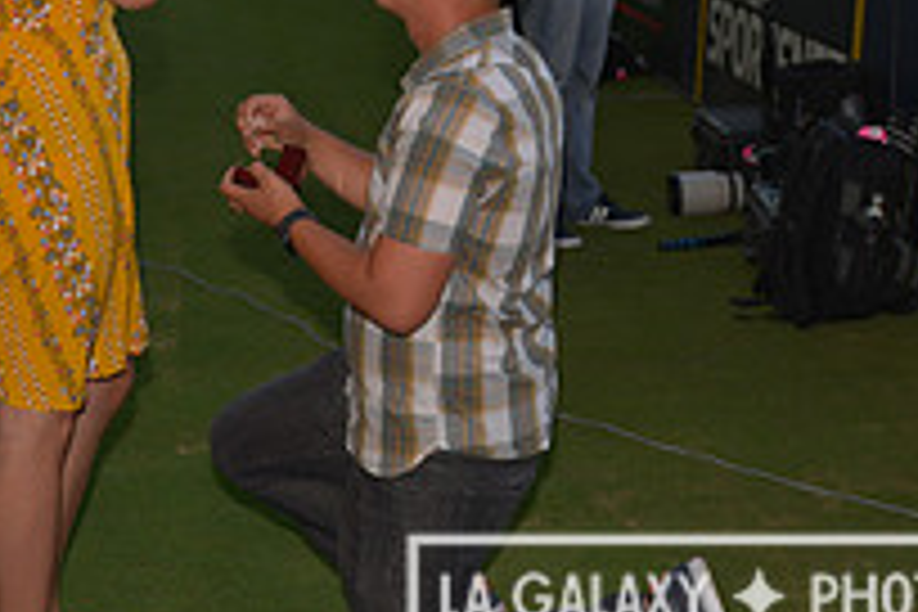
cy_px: -79
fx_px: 2320
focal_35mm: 91
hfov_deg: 22.1
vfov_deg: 14.6
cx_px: 724
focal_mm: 32
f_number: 2.8
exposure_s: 1/2000
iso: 200
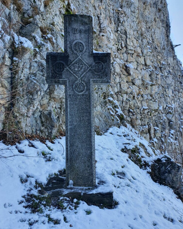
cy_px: 113
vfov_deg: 62.2
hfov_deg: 51.5
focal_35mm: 28
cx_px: 89
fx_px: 190
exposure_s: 1/223
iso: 50
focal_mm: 4.32
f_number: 2.4
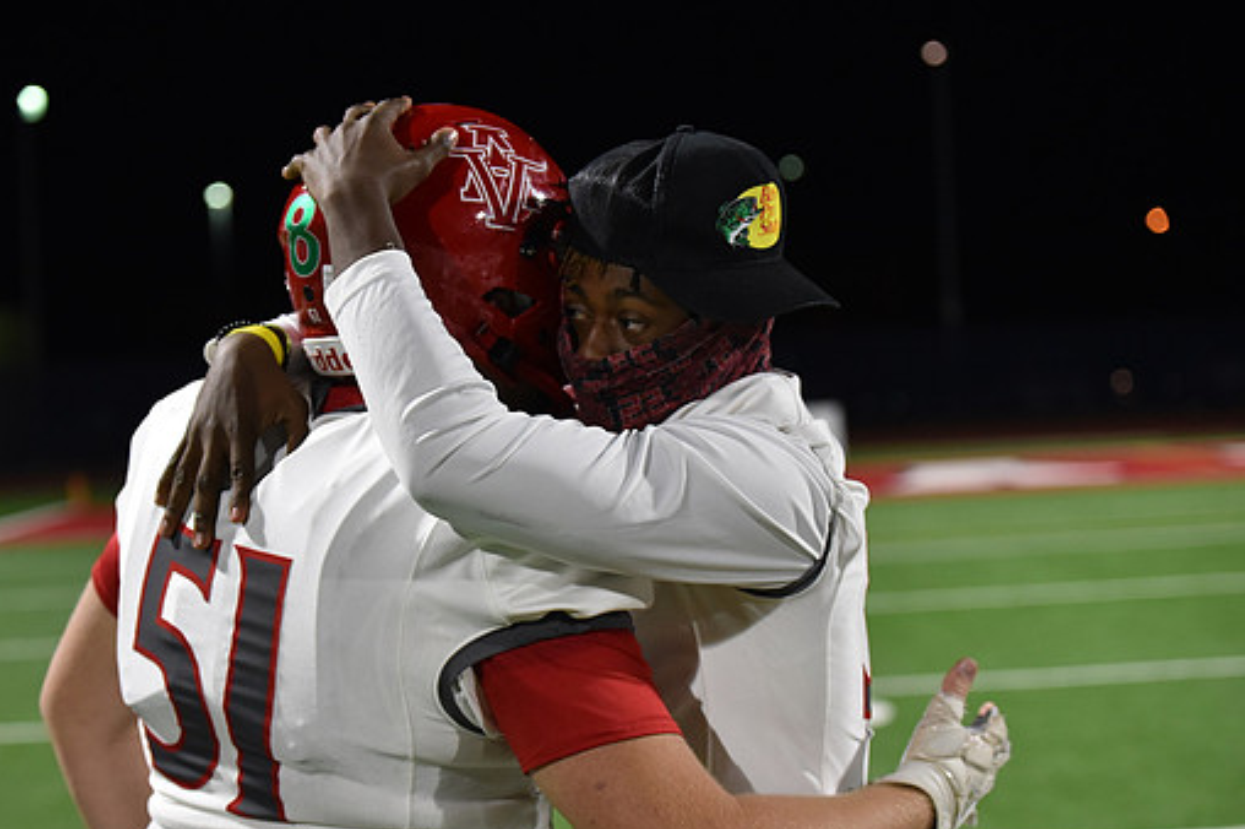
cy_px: 455
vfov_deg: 17.0
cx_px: 544
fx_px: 2765
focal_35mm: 80
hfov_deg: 25.4
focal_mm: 70
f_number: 2.8
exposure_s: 1/640
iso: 3600
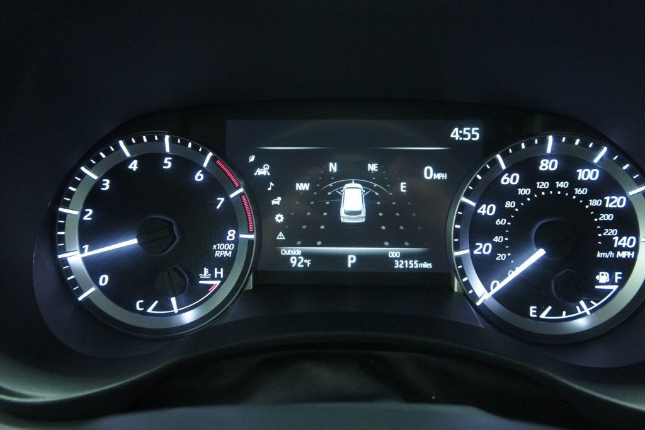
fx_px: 591
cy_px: 215
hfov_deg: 57.2
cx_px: 322
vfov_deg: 39.9
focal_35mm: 33
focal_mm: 22
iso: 1600
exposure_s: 1/30
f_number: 4
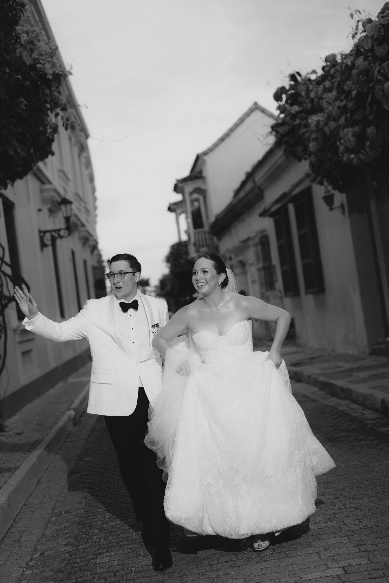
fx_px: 810
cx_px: 194
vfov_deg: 39.6
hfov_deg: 27.0
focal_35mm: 50
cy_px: 292
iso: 400
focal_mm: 50
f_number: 2.2
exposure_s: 1/160
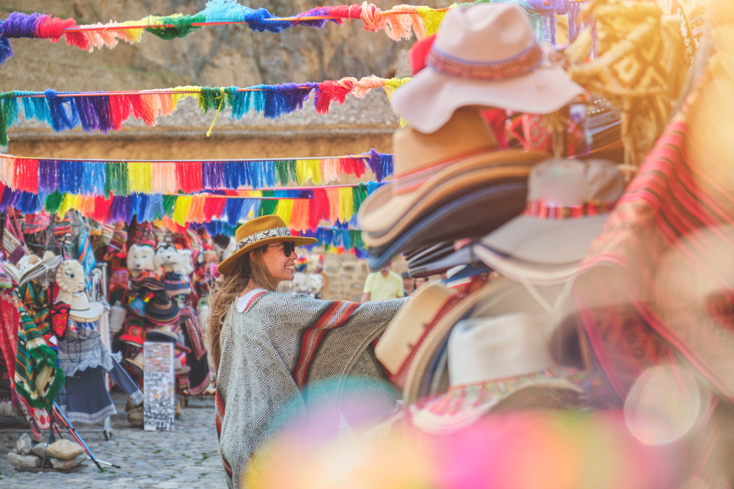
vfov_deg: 13.0
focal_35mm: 105
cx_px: 367
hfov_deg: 19.5
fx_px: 2141
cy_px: 244
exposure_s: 1/90
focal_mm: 70
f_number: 3.2
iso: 160
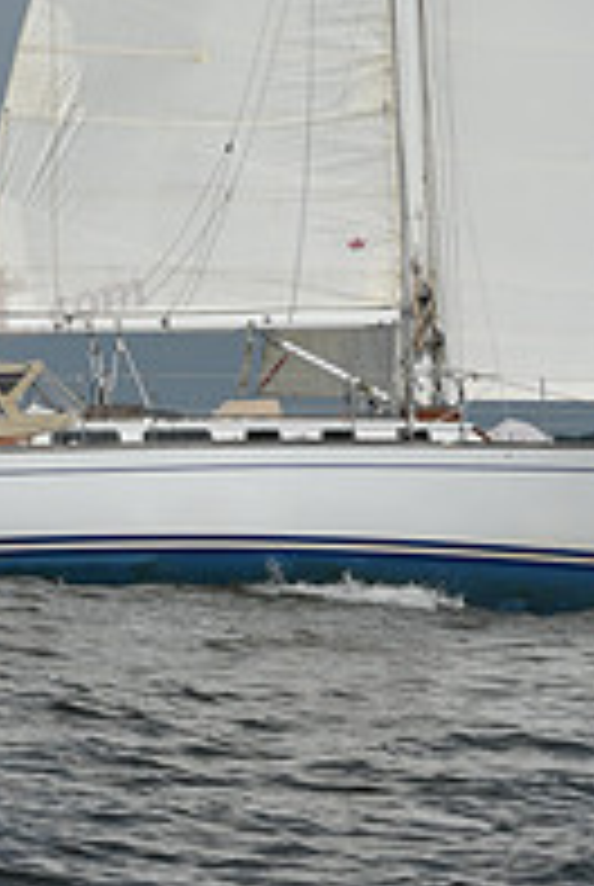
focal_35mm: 206
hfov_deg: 6.7
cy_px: -396
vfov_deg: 9.7
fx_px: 5080
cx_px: 380
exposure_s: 1/1250
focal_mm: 70
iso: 320
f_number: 13
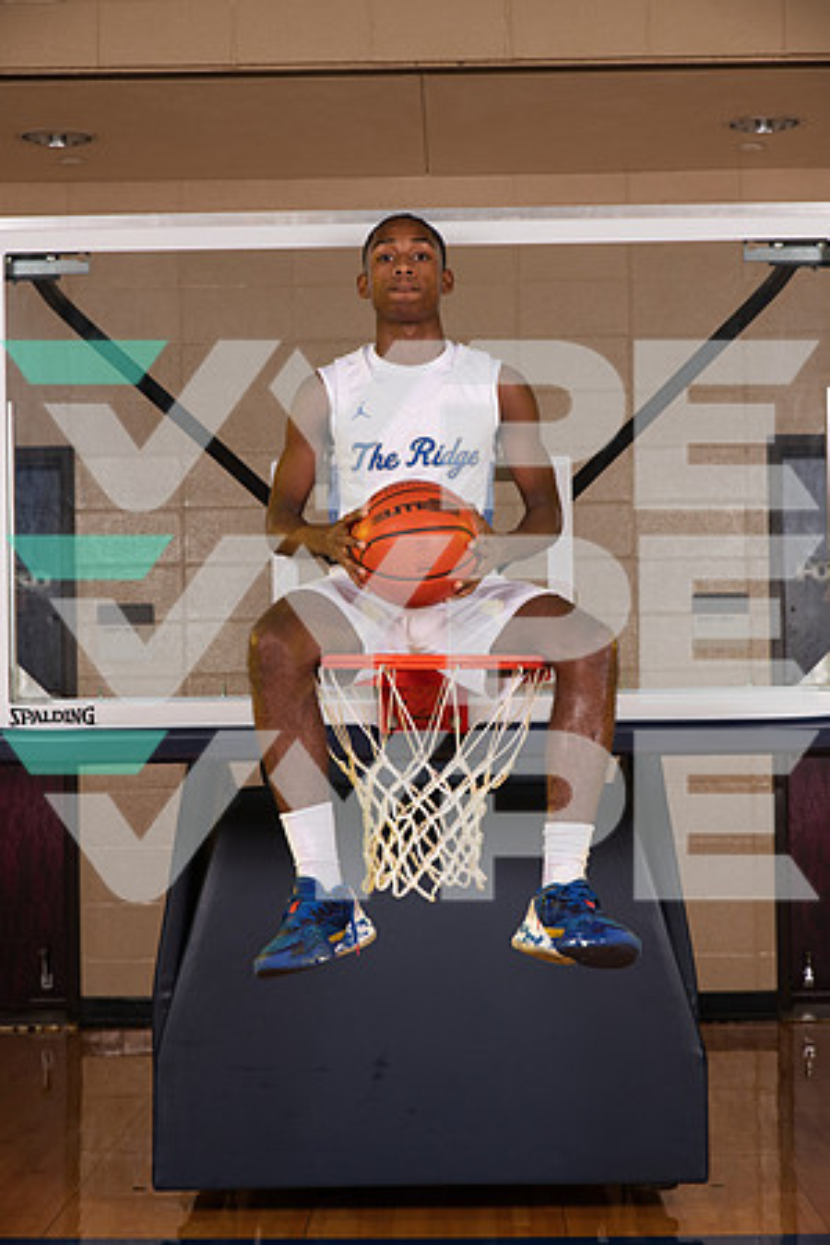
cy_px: 622
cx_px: 415
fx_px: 2421
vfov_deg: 28.8
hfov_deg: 19.5
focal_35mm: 70
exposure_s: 1/320
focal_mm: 70
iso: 320
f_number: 7.1
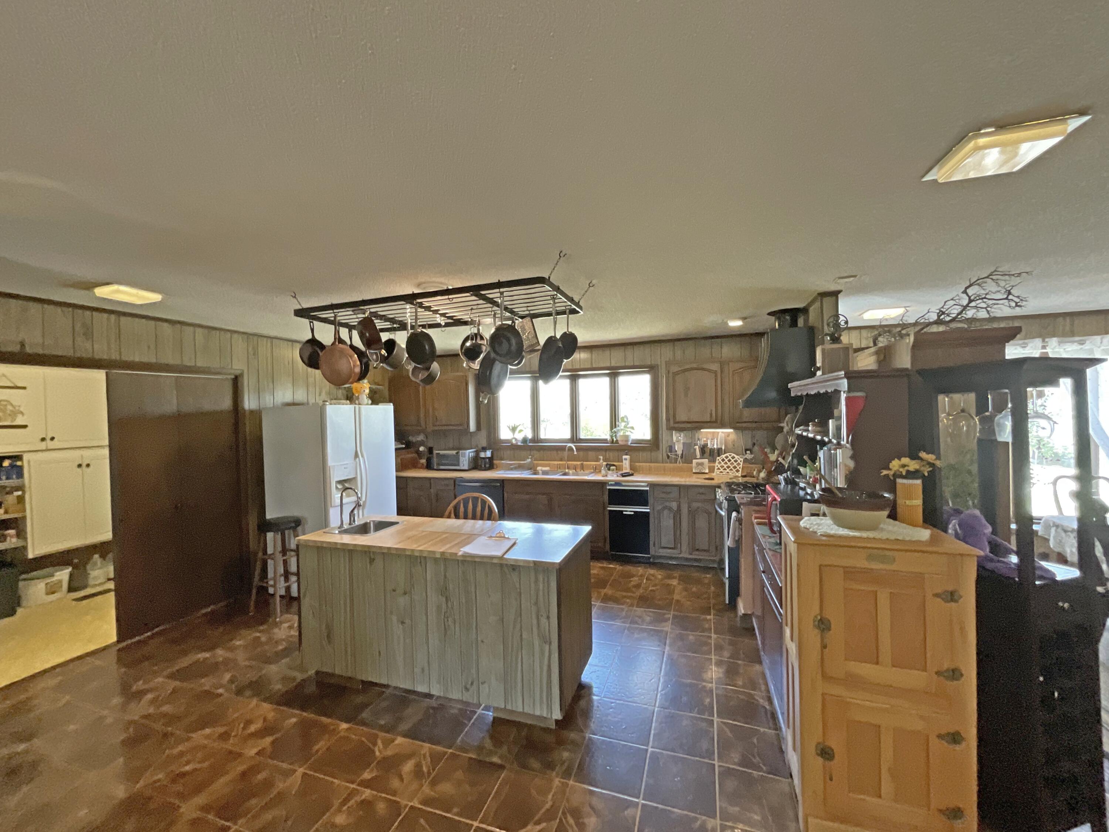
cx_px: 554
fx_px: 449
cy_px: 416
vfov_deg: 85.7
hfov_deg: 102.1
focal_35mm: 14
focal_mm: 1.27
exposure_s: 1/60
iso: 320
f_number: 2.4
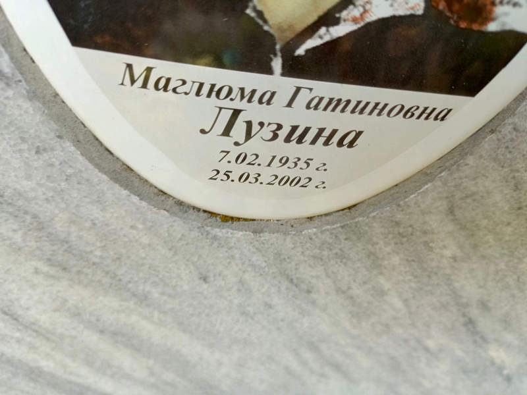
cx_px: 264
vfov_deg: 54.9
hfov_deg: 69.4
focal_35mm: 25
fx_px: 381
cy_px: 198
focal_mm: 4.76
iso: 110
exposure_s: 1/103
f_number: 1.69
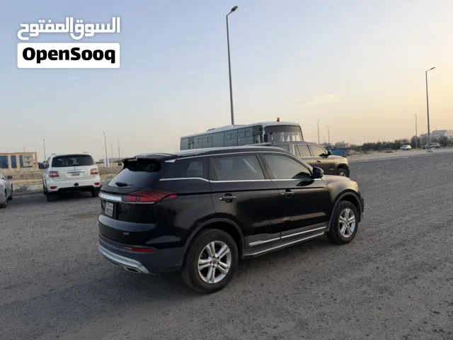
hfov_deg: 71.6
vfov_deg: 56.8
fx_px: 314
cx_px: 226
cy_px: 170
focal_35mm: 24
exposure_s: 1/1250
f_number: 1.78
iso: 80
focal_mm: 6.76
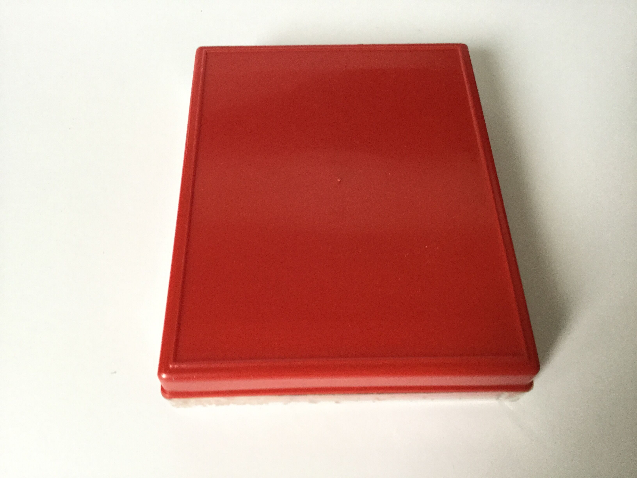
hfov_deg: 58.4
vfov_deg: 45.4
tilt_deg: -58.1
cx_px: 318
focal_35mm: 31
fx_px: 570
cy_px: 239
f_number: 2.4
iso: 64
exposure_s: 1/33
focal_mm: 3.3
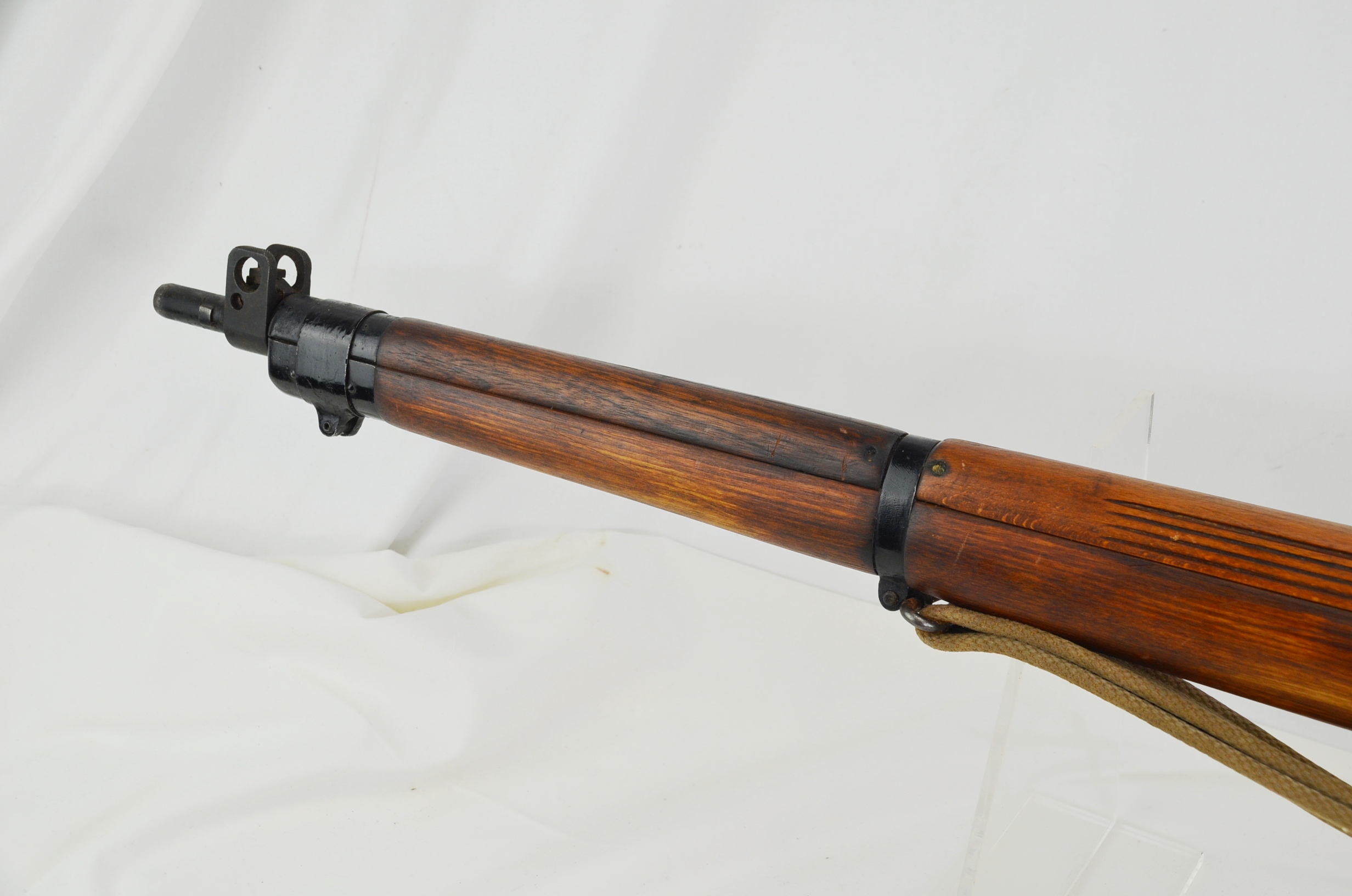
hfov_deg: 42.4
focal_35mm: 46
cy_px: 448
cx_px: 676
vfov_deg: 28.8
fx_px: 1743
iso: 400
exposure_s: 1/125
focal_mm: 31
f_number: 5.6
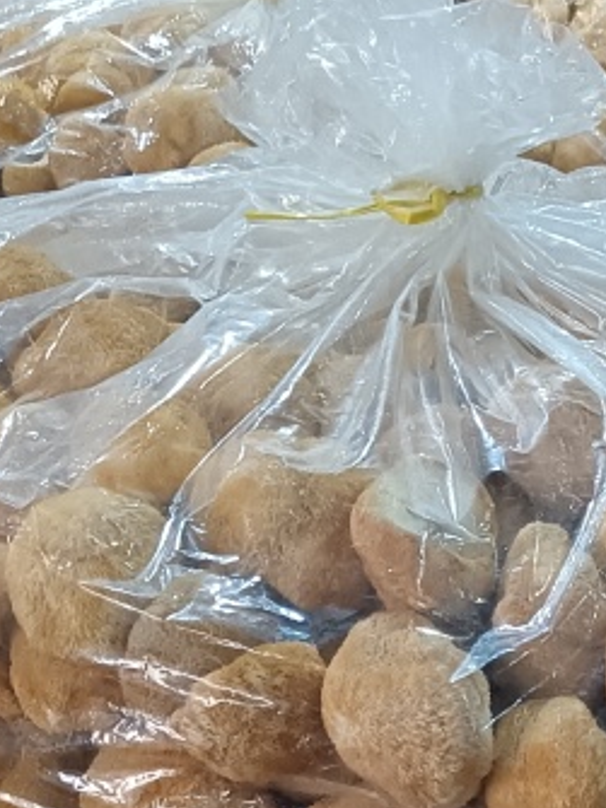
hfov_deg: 16.9
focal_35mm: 86
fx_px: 2009
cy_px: 932
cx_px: 548
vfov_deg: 21.4
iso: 1282
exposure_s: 1/33.3
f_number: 1.9
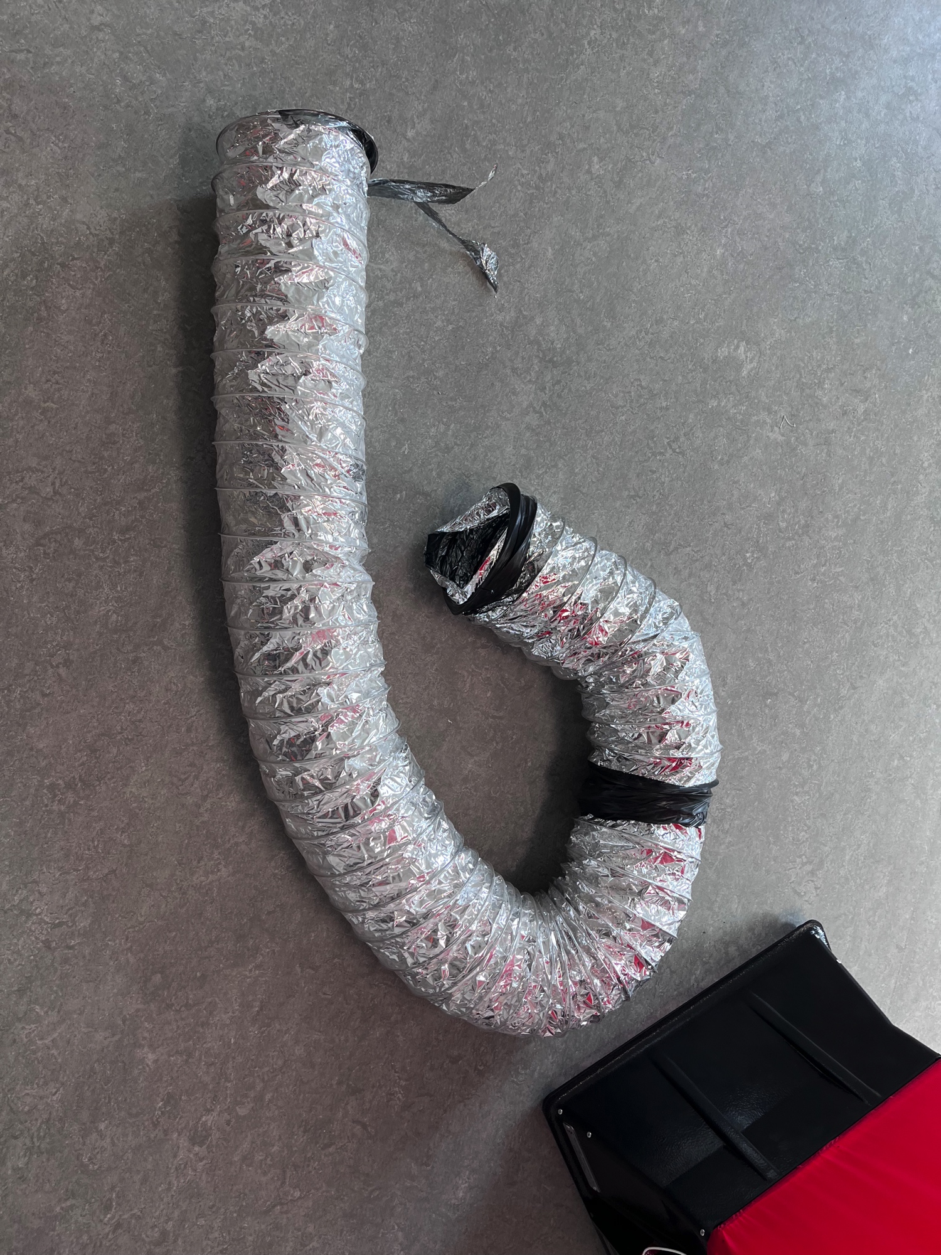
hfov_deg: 53.1
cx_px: 470
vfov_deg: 67.3
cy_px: 628
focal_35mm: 26
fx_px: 942
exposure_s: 1/122
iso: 40
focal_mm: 5.1
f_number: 1.6
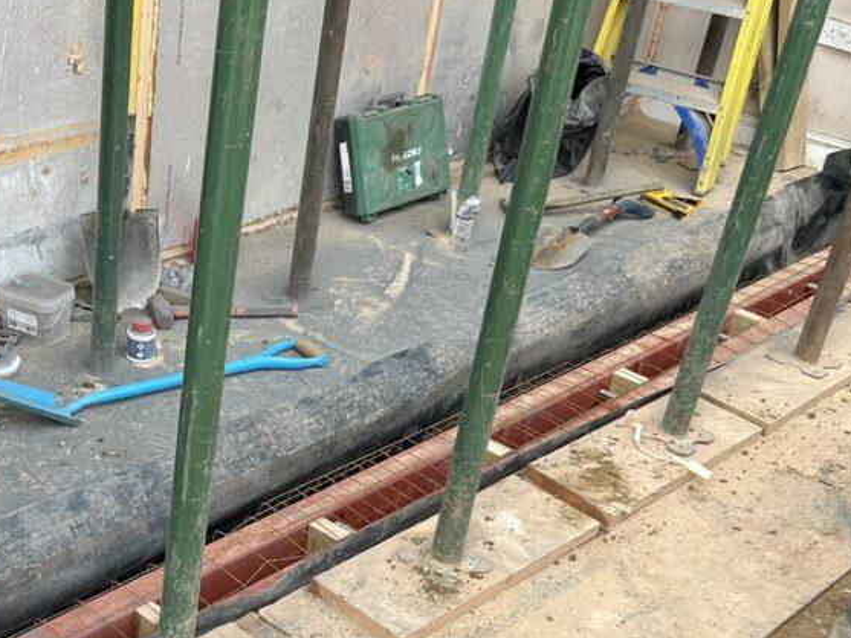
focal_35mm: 56
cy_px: 510
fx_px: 1377
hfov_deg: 33.1
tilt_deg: -32.4
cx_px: 139
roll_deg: -3.3
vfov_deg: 25.7
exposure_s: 1/458
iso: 50
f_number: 1.5
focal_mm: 5.7
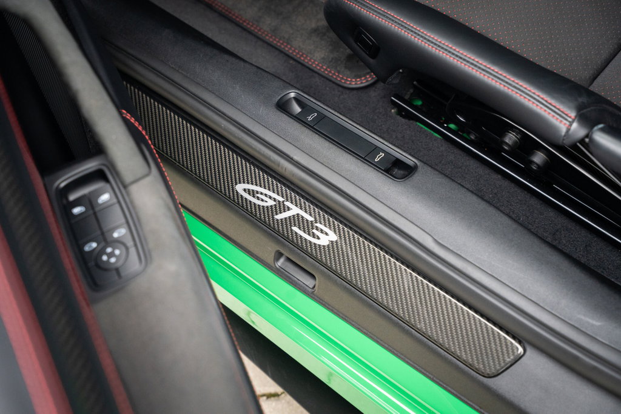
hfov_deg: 30.5
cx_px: 310
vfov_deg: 20.6
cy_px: 207
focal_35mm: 66
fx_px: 1140
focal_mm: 66.1
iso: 5000
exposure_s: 1/250
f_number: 5
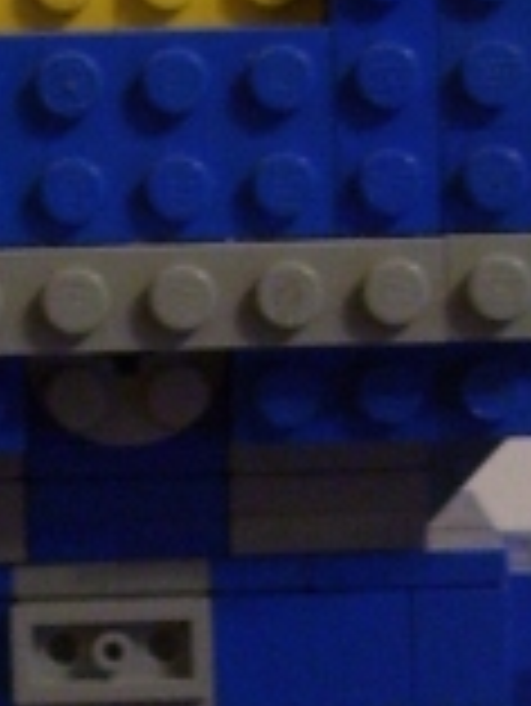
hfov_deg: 7.4
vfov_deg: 9.8
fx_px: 4085
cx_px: 126
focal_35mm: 200
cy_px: 823
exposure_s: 1/8
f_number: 2.7
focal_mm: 6
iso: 160
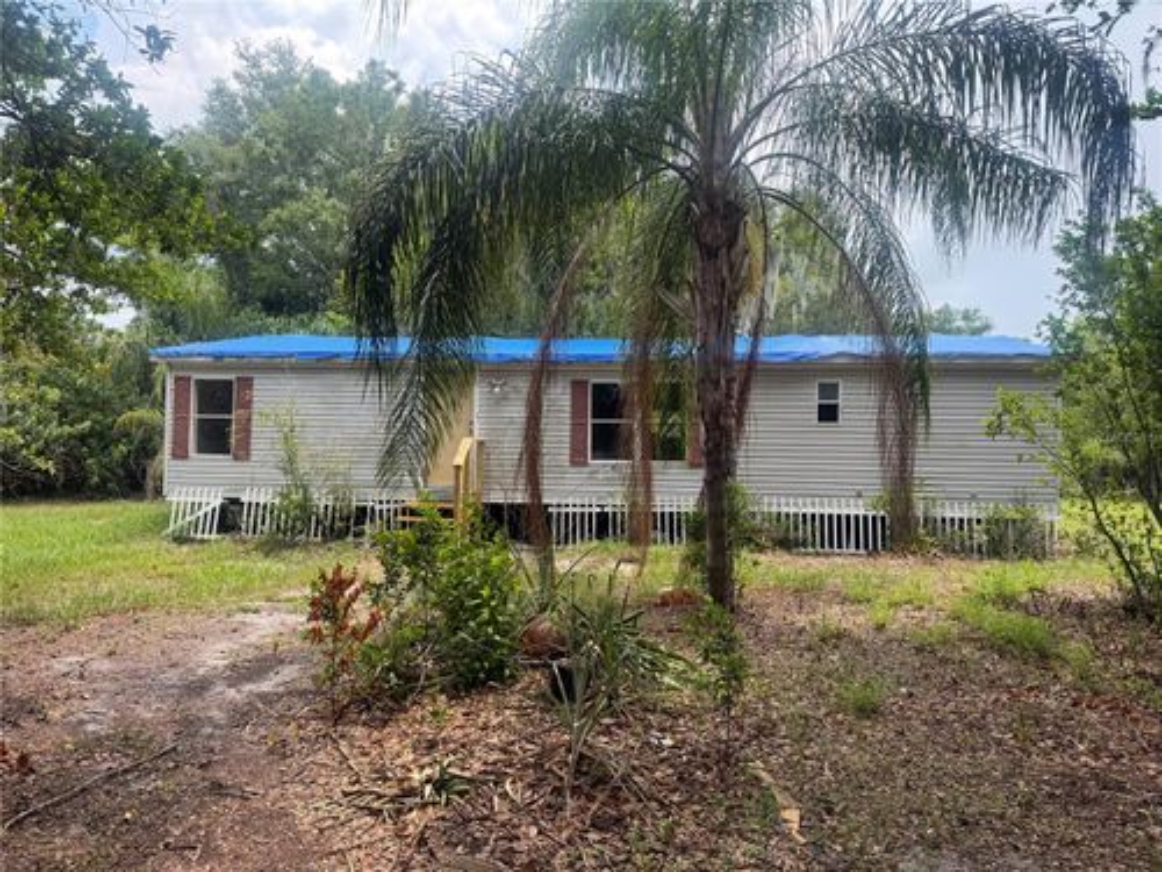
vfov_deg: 56.8
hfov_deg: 71.6
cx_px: 581
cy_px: 436
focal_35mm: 24
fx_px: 806
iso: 100
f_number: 1.78
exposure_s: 1/1156
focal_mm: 6.76
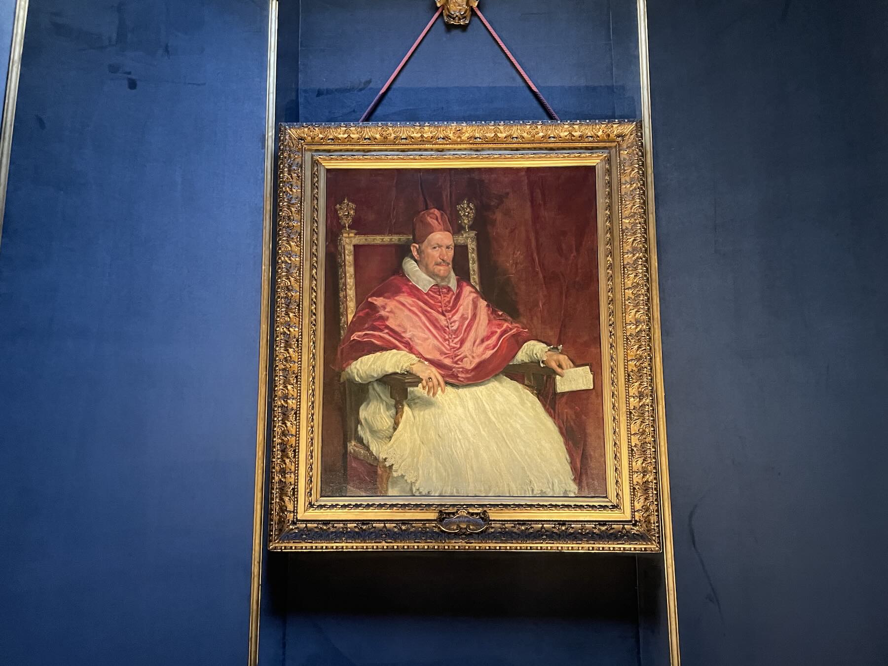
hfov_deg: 67.3
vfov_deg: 53.1
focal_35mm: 26
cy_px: 333
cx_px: 444
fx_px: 667
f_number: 1.6
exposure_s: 1/30
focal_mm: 4.2
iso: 640
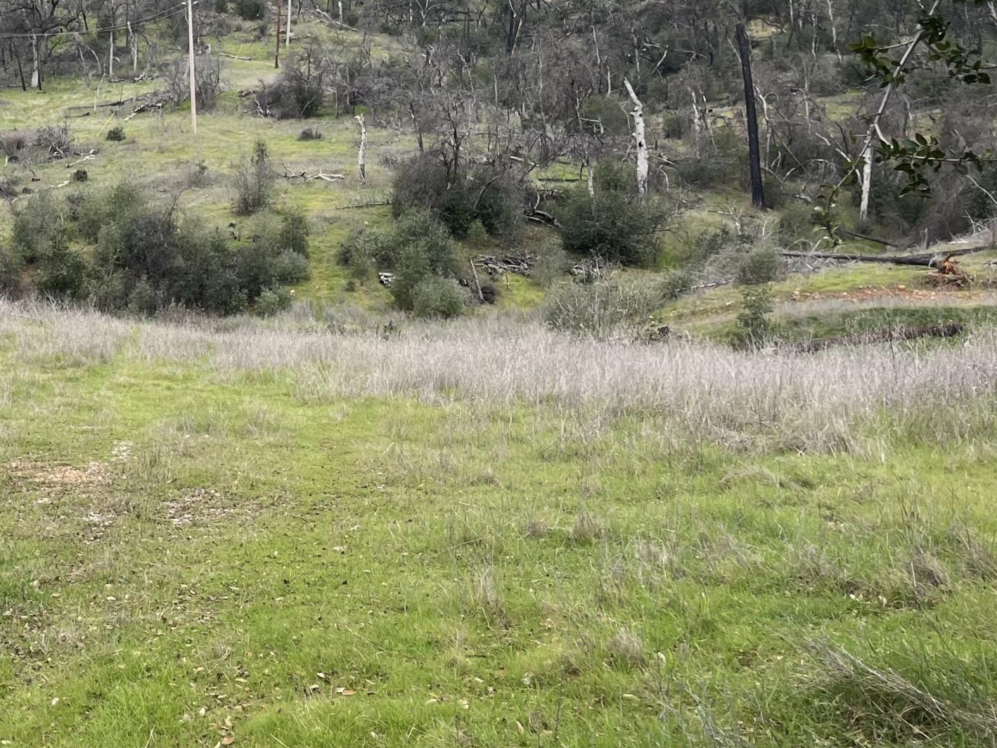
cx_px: 6
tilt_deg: -2.9
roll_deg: -1.3
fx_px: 1584
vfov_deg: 26.4
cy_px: 259
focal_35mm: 55
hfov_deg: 32.2
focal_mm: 5.1
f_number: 1.6
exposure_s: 1/343
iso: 50
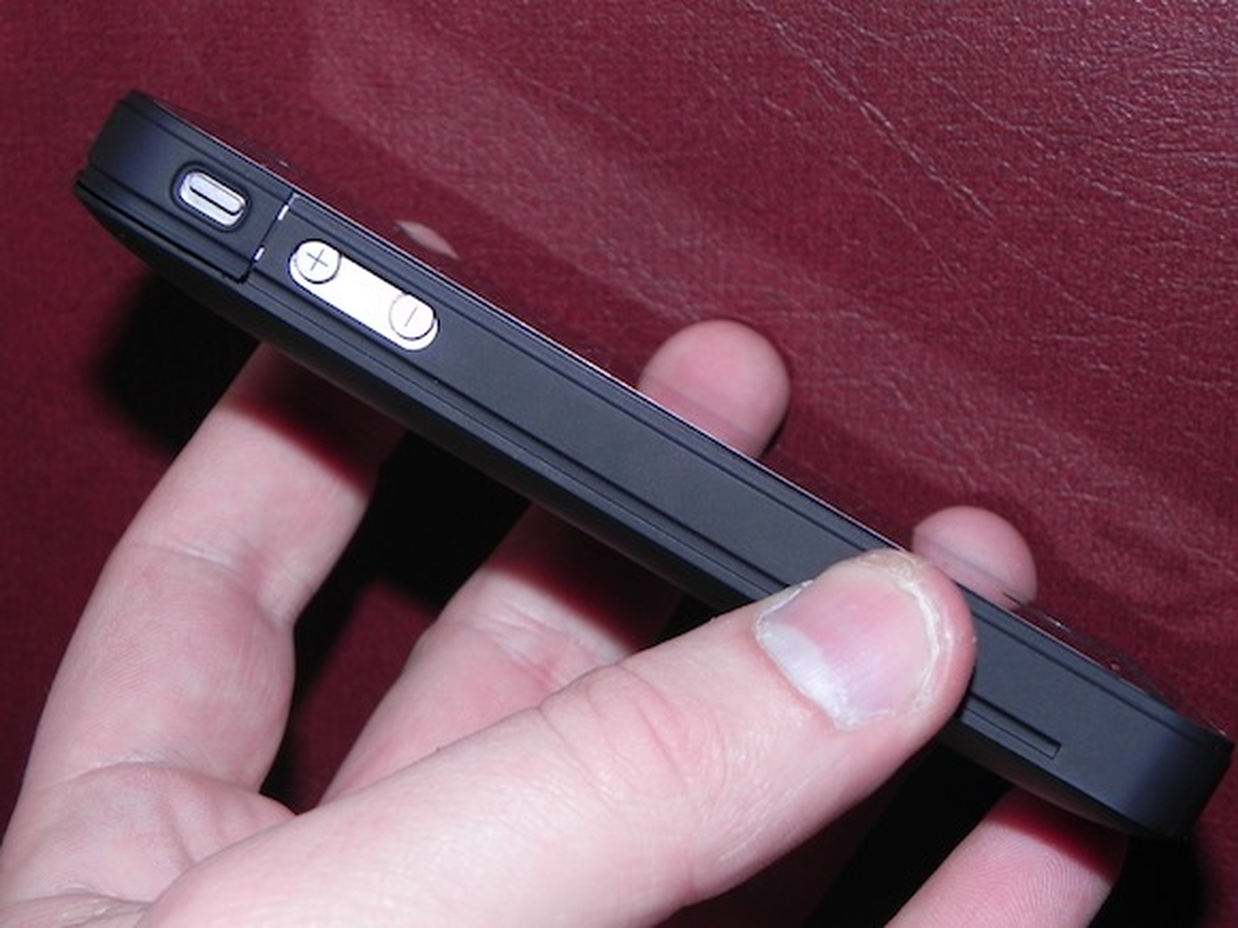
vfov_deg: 19.6
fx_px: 2682
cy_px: 464
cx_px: 619
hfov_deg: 26.0
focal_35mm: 75
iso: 160
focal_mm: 13.4
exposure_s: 1/125
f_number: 4.5
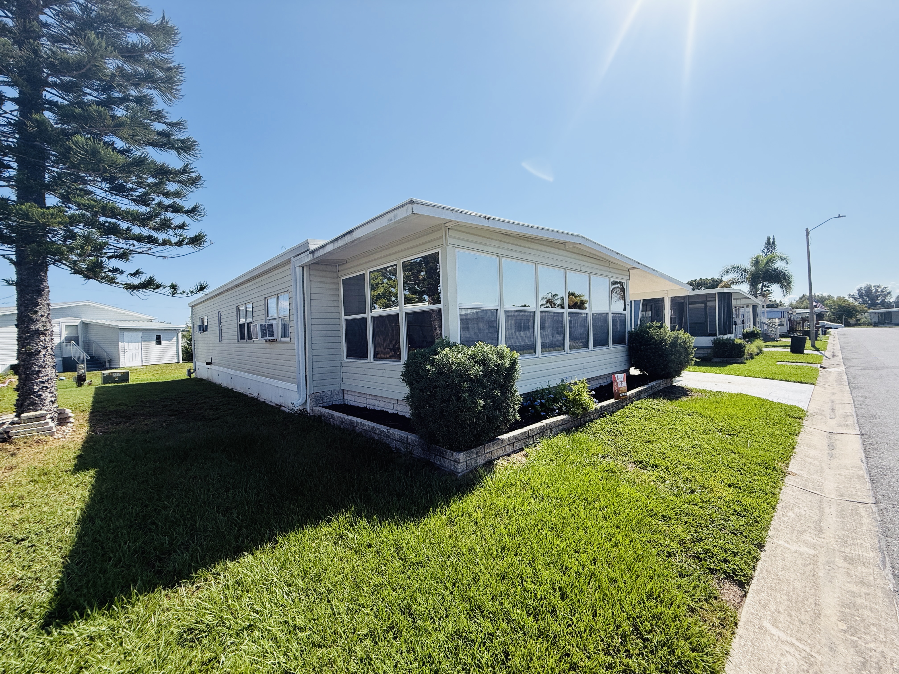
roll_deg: +2.7
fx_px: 364
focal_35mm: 14
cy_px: 337
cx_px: 450
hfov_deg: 102.1
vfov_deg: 85.7
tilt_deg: +1.7
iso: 64
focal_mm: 2.22
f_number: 2.2
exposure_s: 1/1848
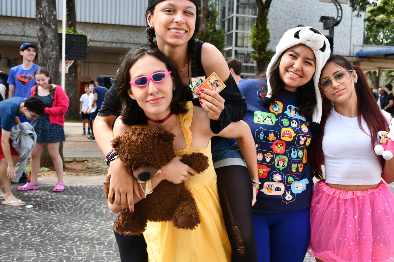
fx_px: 558
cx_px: 251
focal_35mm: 51
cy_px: 124
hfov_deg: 38.6
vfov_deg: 26.5
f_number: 5.6
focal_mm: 26
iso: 220
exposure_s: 1/250
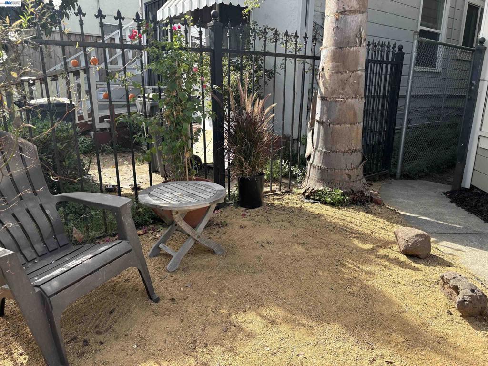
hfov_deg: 67.3
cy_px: 183
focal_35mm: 26
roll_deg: -3.1
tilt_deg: -14.0
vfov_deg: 53.1
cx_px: 244
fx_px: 367
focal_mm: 5.96
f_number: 1.6
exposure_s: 1/675
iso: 50
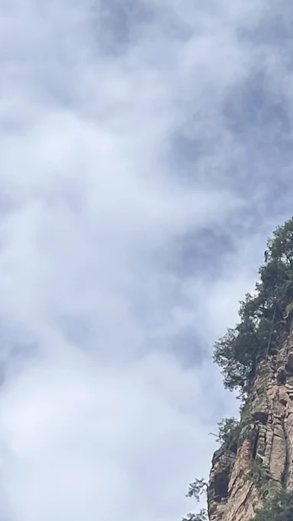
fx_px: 2696
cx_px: 693
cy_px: 690
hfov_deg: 6.0
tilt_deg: +53.1
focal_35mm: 195
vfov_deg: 10.8
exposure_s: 1/2160
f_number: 1.78
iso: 64
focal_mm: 6.86
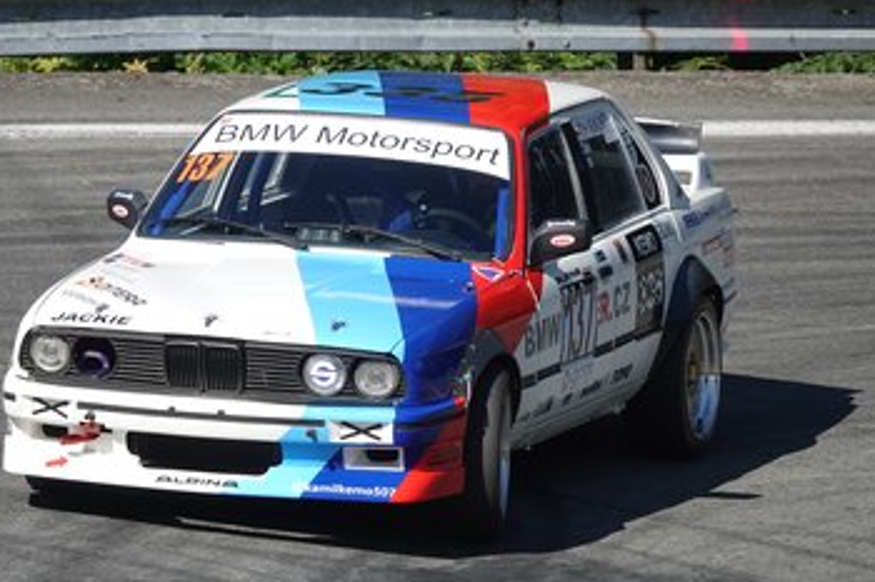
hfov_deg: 4.9
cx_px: 372
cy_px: 342
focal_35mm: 424
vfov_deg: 3.2
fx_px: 10300
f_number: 4
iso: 100
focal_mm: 120.91
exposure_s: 1/800
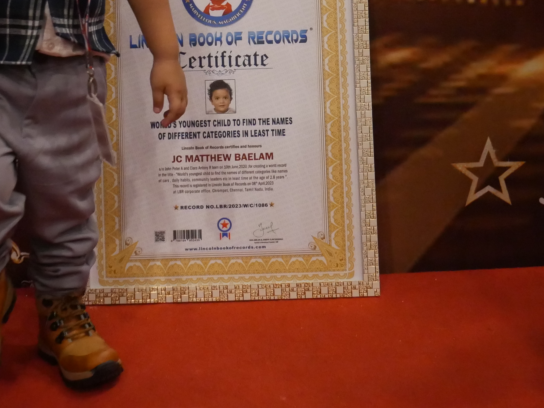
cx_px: 245
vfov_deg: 20.8
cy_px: -11
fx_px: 1069
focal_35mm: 68
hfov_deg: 28.5
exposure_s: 1/60
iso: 2500
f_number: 3.6
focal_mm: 15
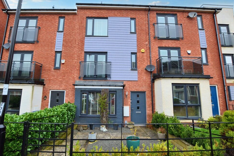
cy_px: 75
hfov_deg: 96.7
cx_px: 111
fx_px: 104
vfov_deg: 73.7
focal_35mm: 16
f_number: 8
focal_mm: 10
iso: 400
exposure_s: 1/80
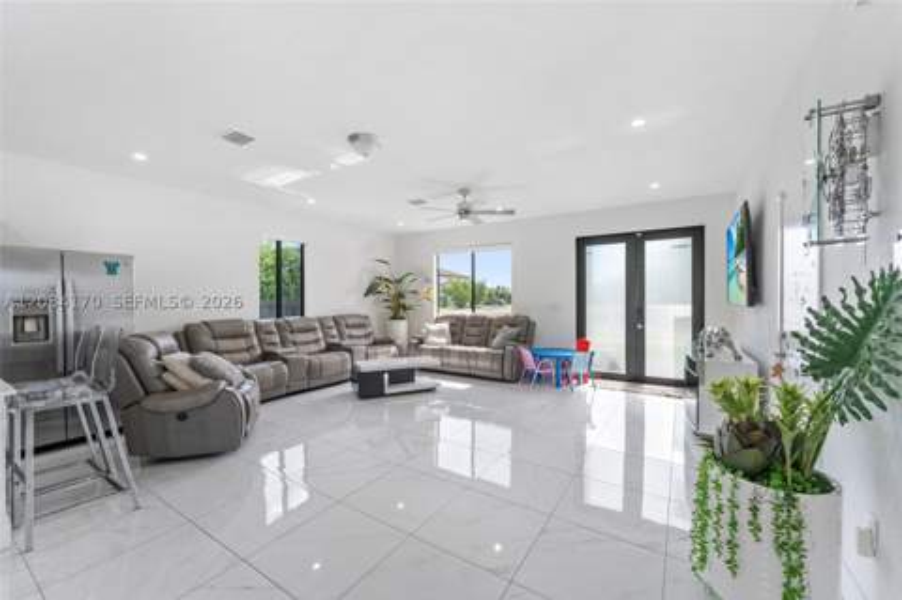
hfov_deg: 104.3
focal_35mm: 14
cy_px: 300
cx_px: 451
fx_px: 350
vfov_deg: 81.1
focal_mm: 14
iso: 500
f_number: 9
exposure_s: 1/25
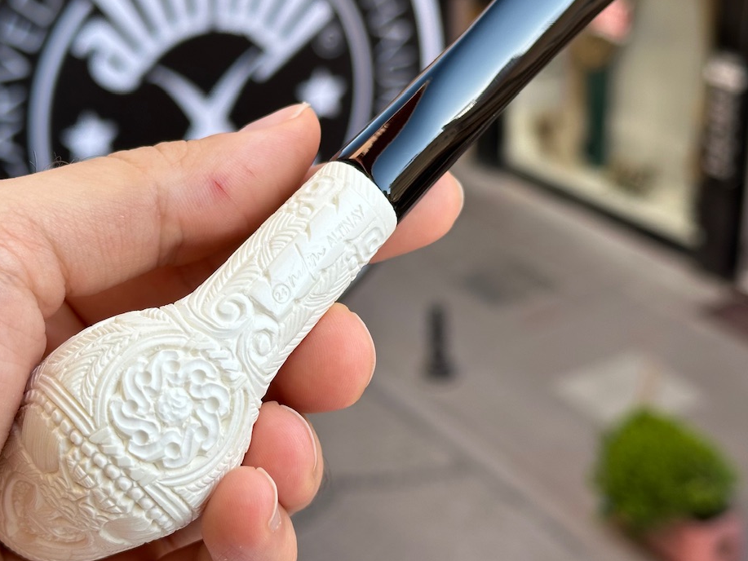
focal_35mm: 67
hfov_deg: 28.9
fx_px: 1448
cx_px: 330
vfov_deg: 21.9
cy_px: 256
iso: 64
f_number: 1.78
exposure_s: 1/469
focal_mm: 6.86
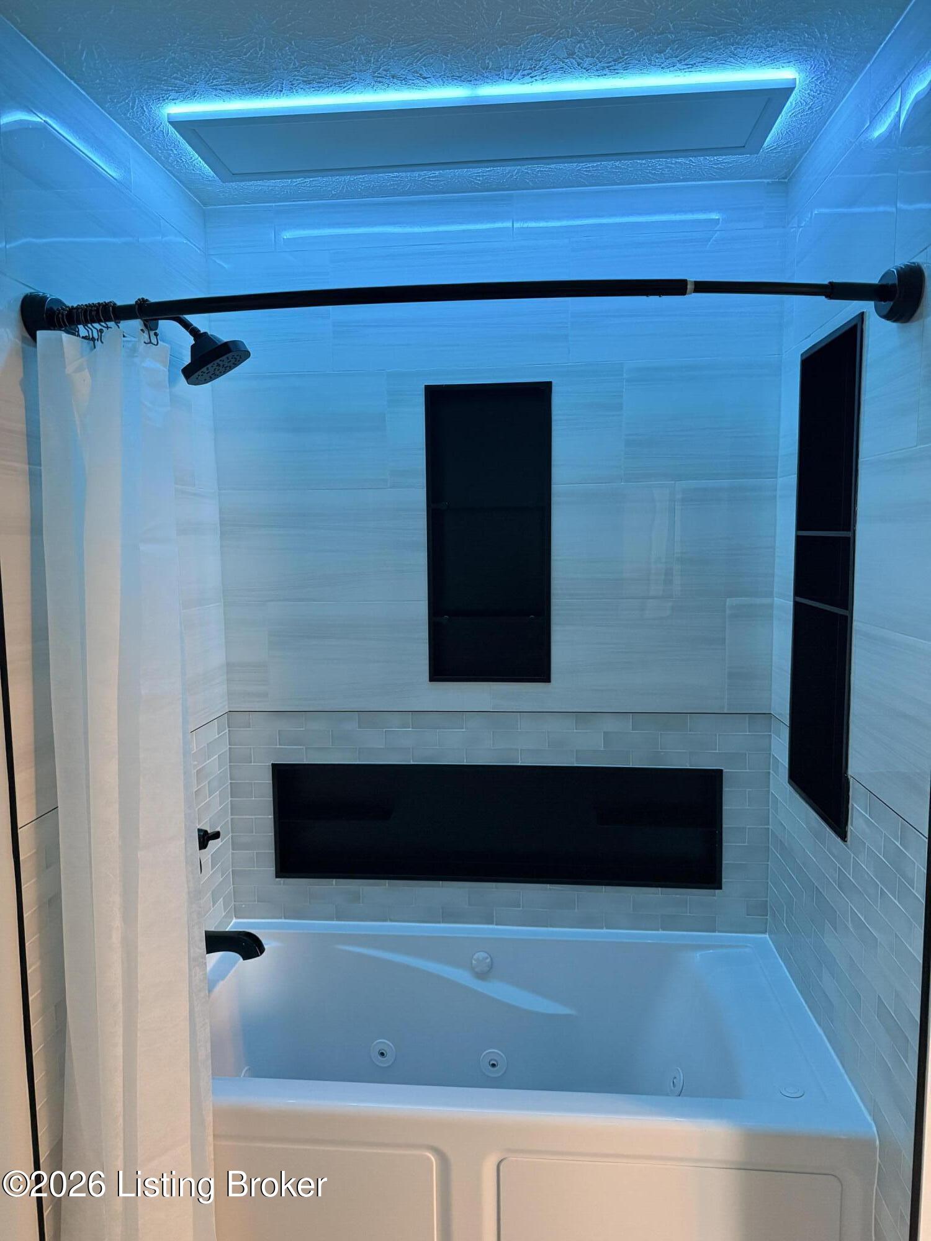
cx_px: 466
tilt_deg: -5.7
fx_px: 861
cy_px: 620
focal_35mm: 24
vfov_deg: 71.6
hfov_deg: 56.8
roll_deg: +0.8
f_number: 1.78
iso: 640
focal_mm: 6.76
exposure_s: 1/60
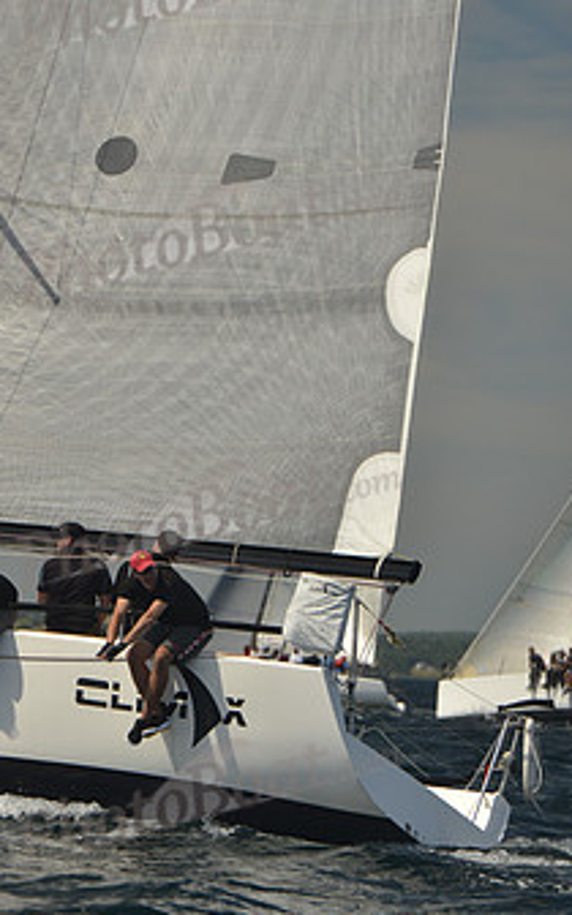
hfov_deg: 4.1
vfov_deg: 6.6
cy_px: 415
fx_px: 7907
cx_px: -123
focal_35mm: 317
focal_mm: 180
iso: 200
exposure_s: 1/1000
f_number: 5
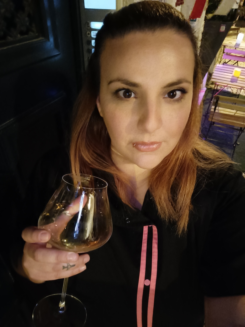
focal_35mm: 24
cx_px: 122
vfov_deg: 71.6
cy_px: 164
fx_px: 227
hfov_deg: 56.8
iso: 1651
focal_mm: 3.24
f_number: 2.45
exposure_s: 1/14.3
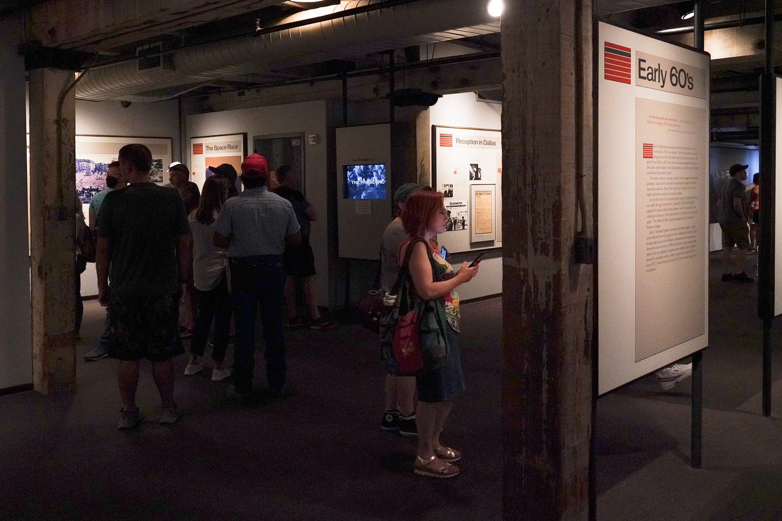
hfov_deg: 65.5
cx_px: 391
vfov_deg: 46.4
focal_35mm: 28
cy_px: 260
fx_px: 608
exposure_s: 1/100
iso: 8000
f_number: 6.3
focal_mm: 28
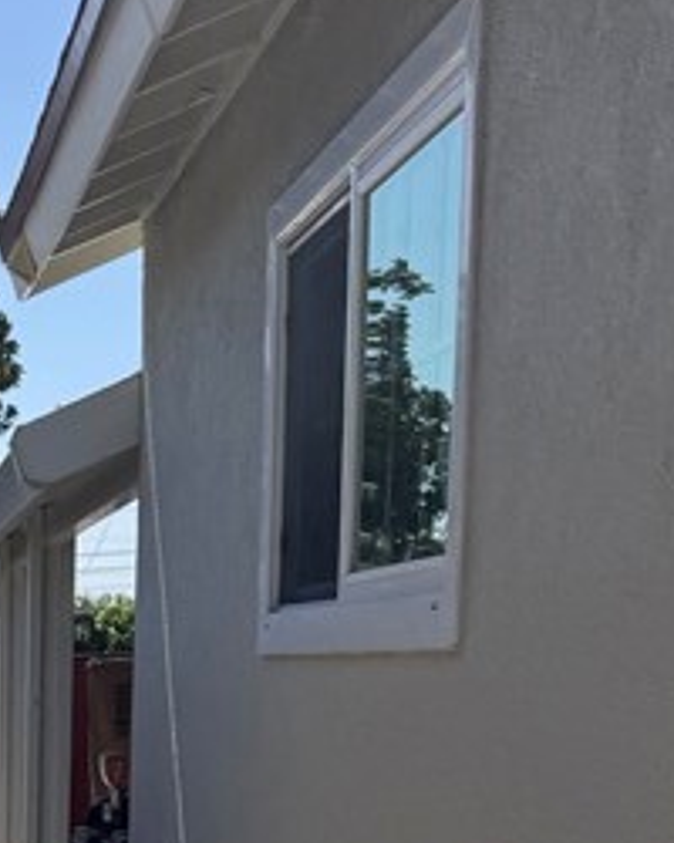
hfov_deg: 15.1
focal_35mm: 96
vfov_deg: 18.1
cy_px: 1217
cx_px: -270
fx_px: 2394
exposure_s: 1/6410
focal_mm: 6.76
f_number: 1.78
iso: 80
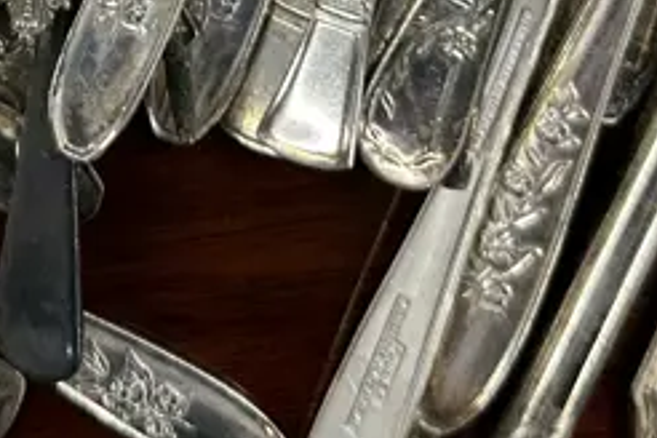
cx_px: 93
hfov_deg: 19.4
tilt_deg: -87.9
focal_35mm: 104
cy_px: -374
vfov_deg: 12.0
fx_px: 1898
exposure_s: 1/100
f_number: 1.78
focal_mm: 6.86
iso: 100
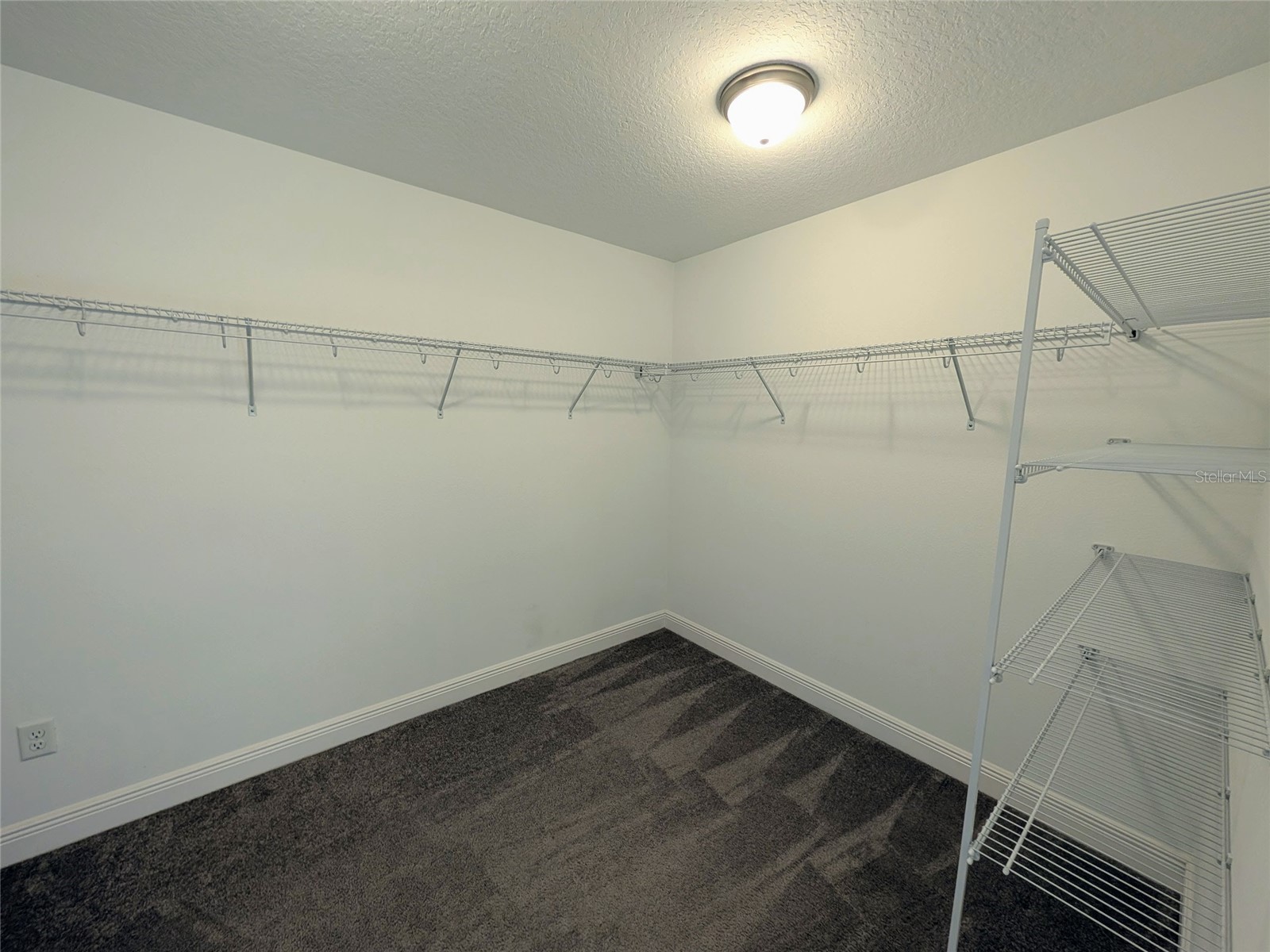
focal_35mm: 12
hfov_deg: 110.5
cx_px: 635
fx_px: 440
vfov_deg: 94.5
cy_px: 476
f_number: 1.7
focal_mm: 2.02
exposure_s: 1/30
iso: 62
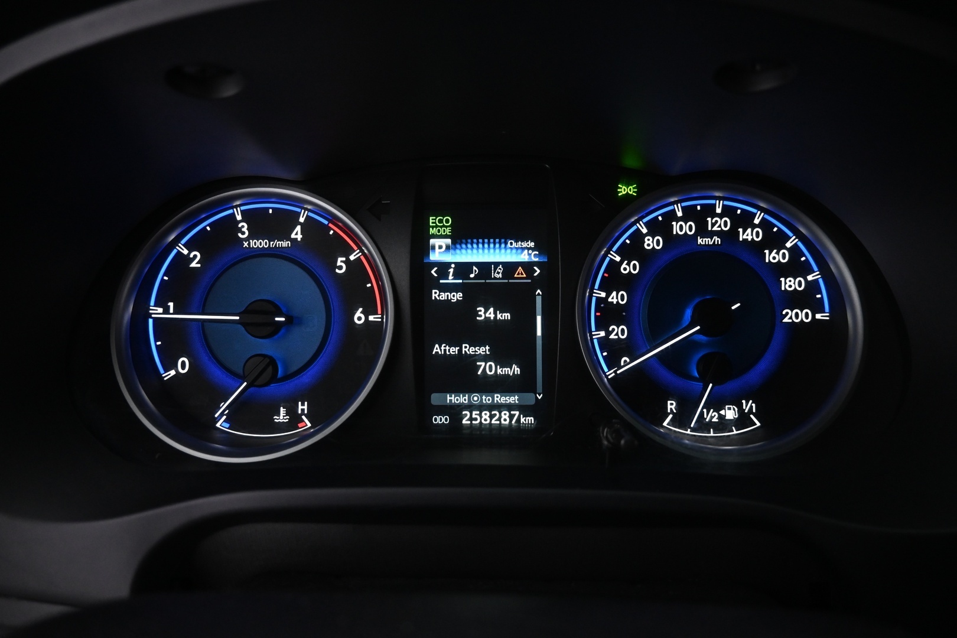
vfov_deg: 53.1
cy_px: 319
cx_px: 478
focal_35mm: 24
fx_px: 638
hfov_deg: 73.7
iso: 1600
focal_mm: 16
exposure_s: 1/25
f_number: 3.5
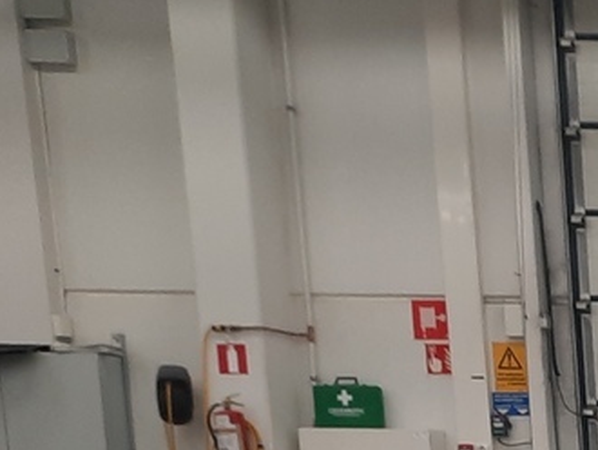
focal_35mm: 109
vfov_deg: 12.1
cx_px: 1268
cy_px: 885
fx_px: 1884
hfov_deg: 14.4
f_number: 2
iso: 80
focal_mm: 4.6
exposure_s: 1/50
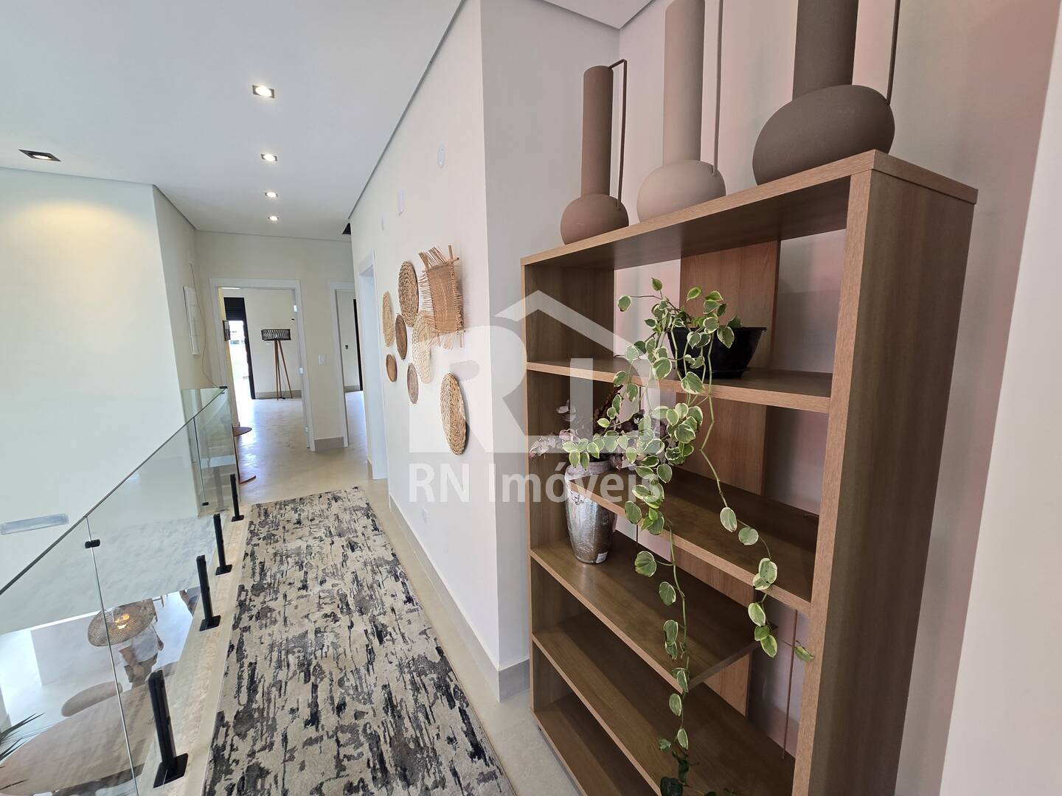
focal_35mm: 13
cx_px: 531
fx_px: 399
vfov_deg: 89.9
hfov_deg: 106.2
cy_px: 398
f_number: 2.2
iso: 80
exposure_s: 1/60
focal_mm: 2.2
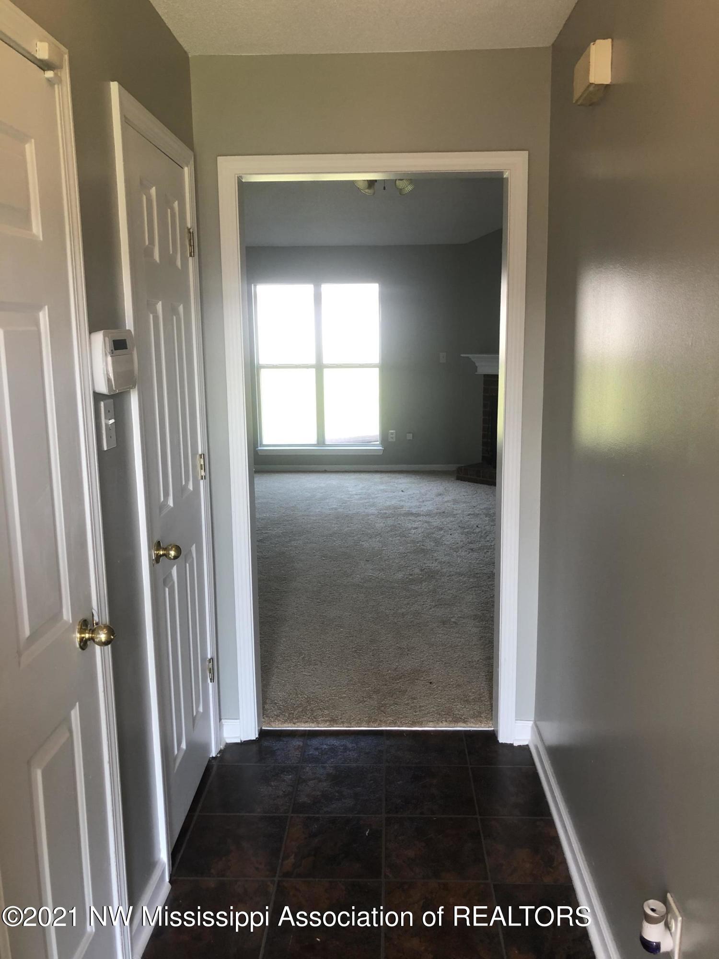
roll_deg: -1.0
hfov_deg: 49.7
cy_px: 480
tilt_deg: -10.0
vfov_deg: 63.4
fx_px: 775
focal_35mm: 28
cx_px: 360
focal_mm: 3.99
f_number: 1.8
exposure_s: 1/40
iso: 25
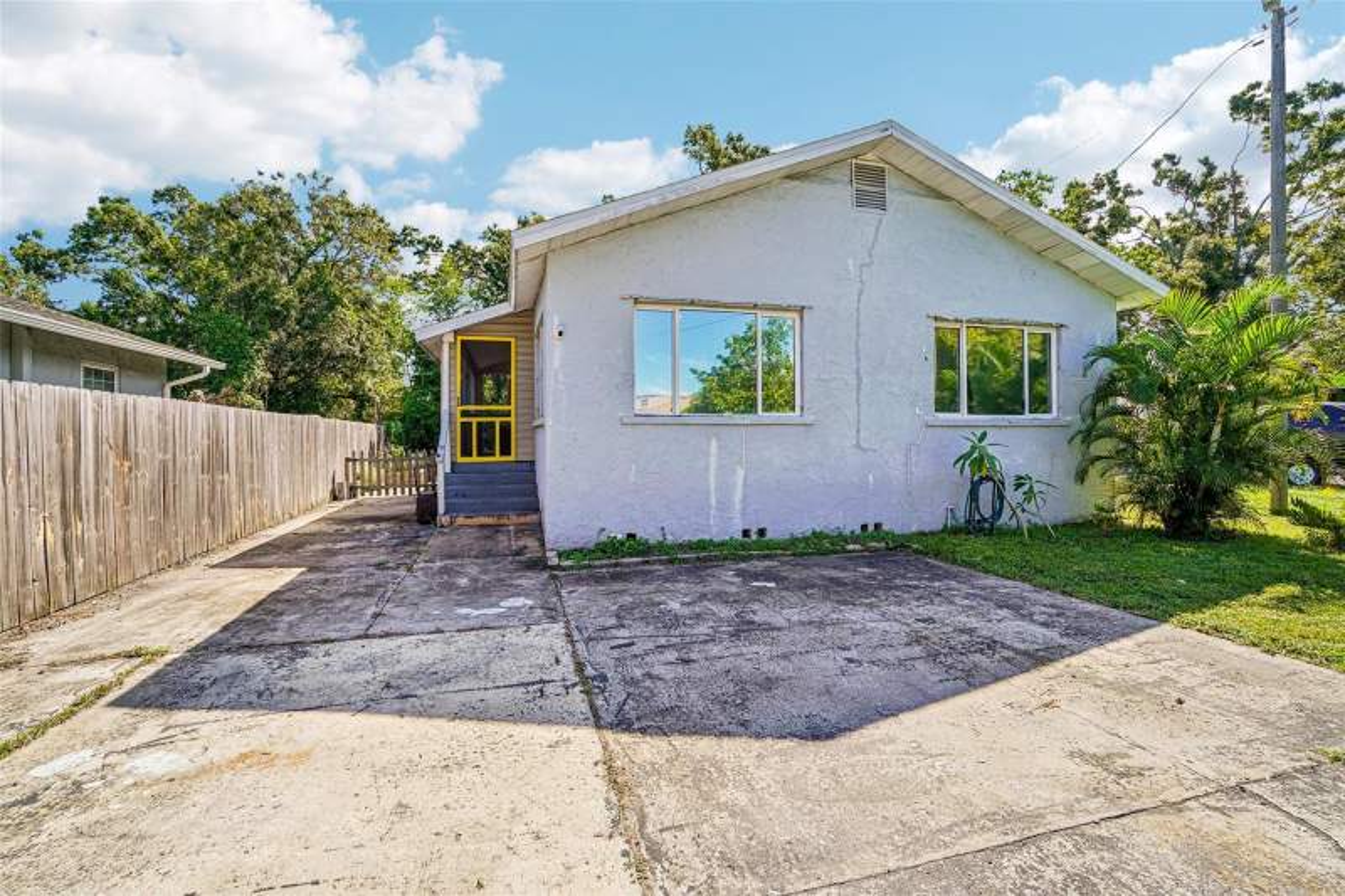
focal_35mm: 15
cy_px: 448
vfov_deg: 77.3
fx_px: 560
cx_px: 672
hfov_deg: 100.4
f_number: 8
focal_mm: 10
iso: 100
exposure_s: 1/125
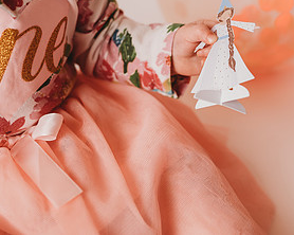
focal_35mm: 47
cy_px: 31
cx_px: 188
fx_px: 409
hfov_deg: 39.2
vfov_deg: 30.8
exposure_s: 1/160
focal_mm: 24
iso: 100
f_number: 2.8
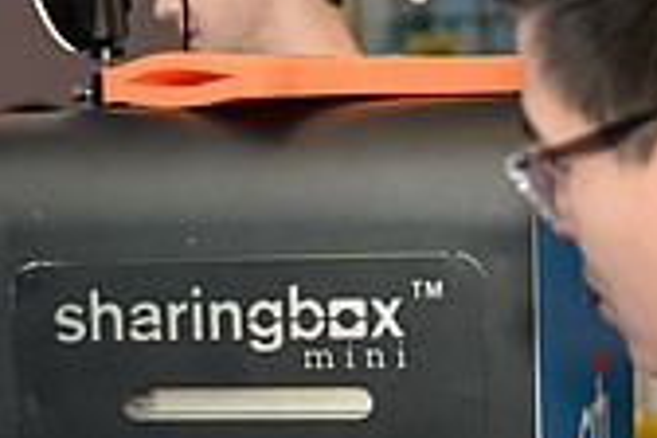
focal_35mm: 131
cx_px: 250
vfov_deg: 10.3
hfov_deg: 15.6
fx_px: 2391
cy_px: 534
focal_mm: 38
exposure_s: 1/125
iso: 400
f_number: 3.2
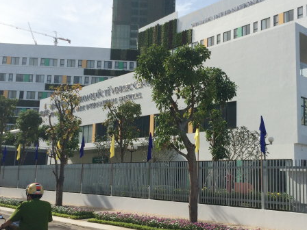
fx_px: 381
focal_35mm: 43
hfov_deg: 43.6
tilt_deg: +8.6
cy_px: 120
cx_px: 189
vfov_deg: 33.6
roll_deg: -1.6
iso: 32
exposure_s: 1/2564
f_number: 2.2
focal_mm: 4.15
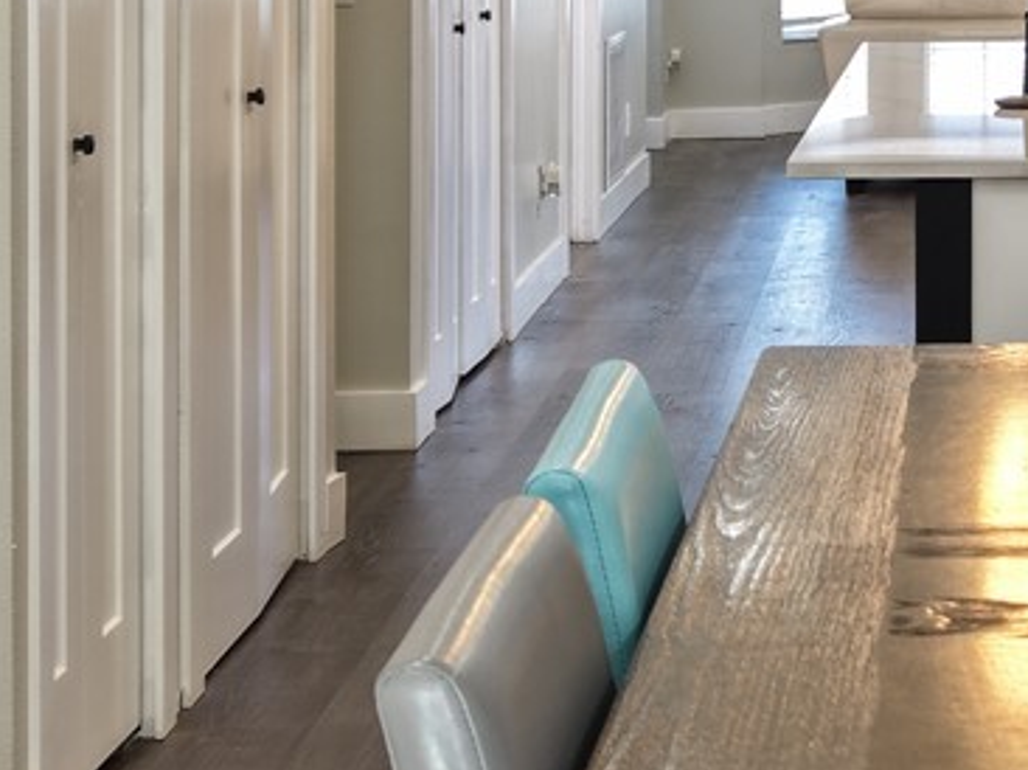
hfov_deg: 18.1
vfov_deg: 13.7
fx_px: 3116
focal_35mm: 105
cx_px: 1098
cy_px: -171
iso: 100
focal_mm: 8.67
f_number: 1.8
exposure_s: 1/30
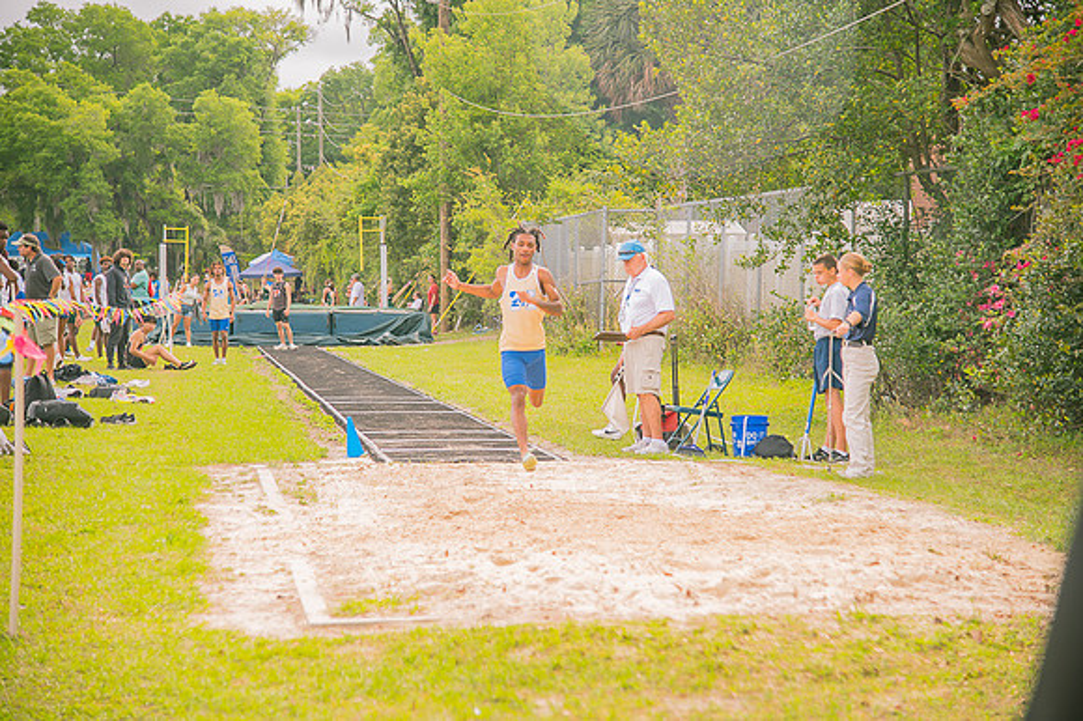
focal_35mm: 86
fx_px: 2586
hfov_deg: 23.7
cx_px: 542
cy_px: 360
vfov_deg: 15.9
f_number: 4
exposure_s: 1/200
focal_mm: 86
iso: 200
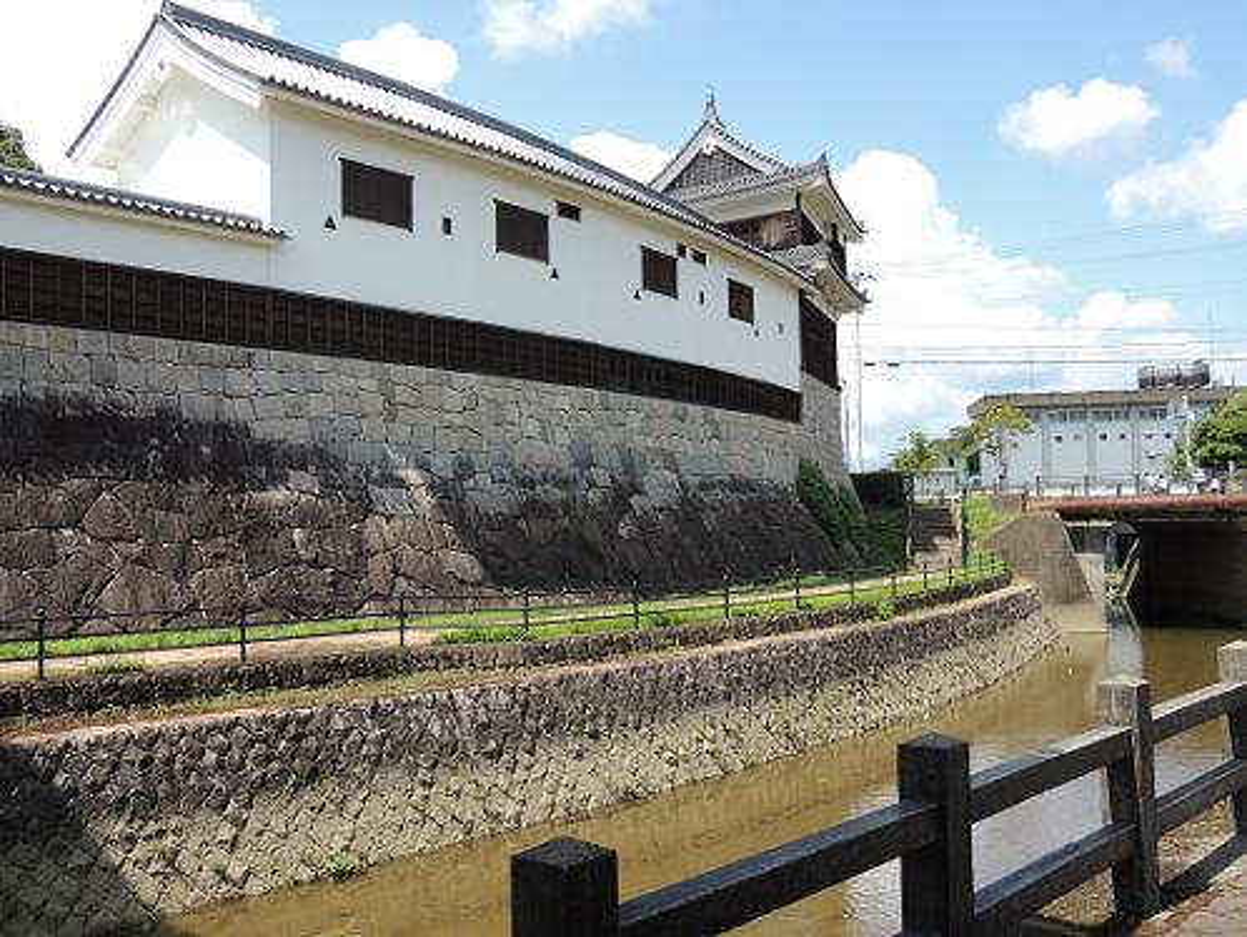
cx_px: 624
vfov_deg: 40.7
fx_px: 1261
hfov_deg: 52.6
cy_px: 468
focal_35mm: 35
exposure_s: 1/640
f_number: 3.3
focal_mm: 6.2
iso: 100
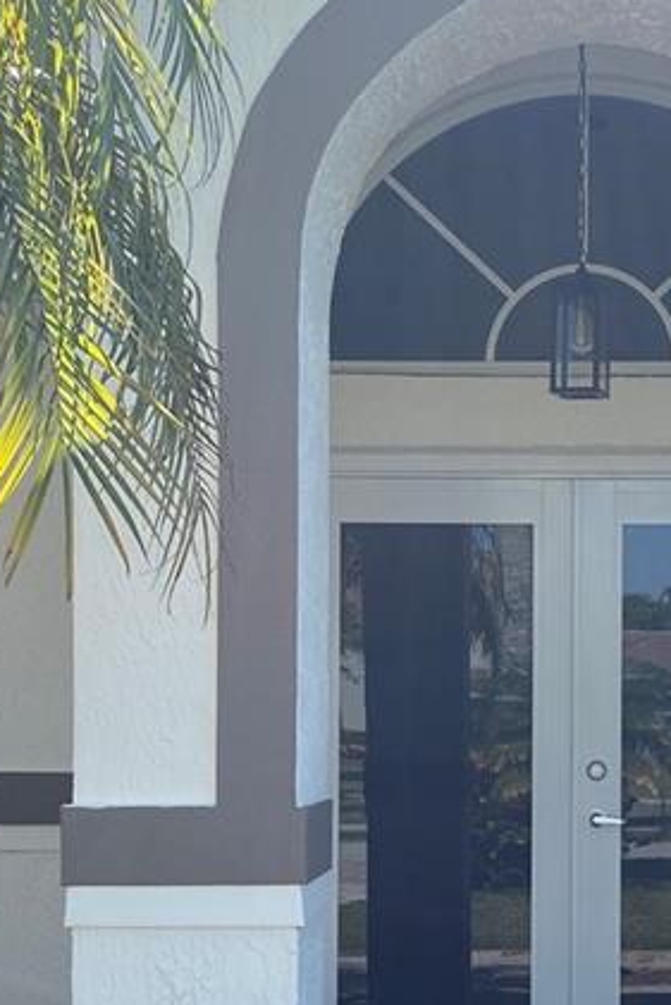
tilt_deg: +1.3
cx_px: 580
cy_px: 764
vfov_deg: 26.0
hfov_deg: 17.5
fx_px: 2151
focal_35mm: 77
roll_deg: -1.7
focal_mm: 4.25
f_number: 1.8
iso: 32
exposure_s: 1/1082
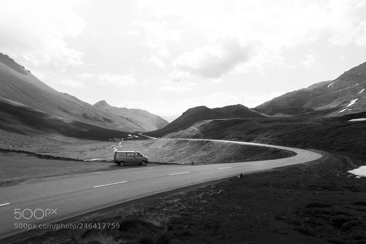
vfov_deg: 59.5
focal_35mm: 21
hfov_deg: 81.2
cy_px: 122
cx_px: 183
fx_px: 213
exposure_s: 1/1100
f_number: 8
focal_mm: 13.8
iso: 400
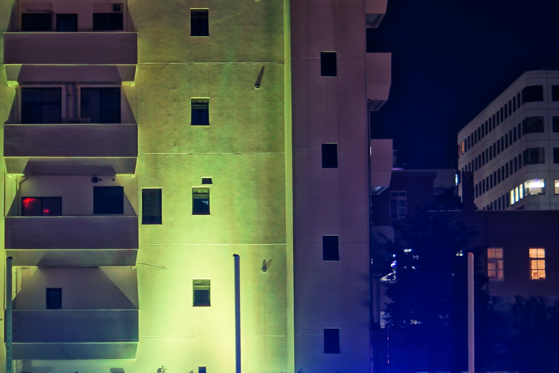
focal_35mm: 139
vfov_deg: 9.8
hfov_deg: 14.7
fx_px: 2163
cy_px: 225
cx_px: 147
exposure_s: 1/2.5
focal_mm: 35
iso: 100
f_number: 2
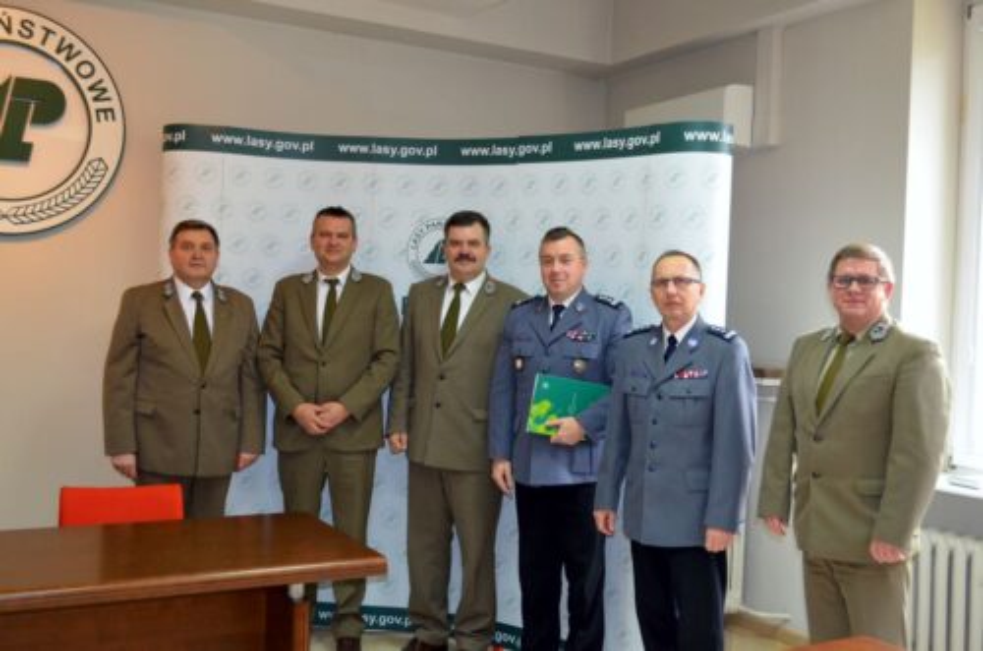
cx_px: 492
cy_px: 326
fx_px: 1063
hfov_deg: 49.6
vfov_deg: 34.1
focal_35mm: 39
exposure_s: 1/60
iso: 1600
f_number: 4.2
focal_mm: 26
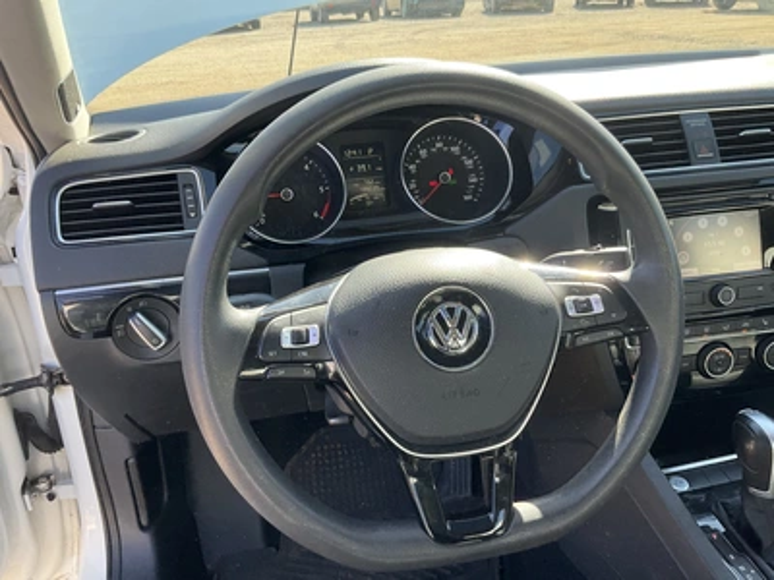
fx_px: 648
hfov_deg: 61.7
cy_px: 290
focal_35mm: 29
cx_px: 387
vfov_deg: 48.2
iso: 32
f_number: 1.8
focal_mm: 3
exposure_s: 1/171
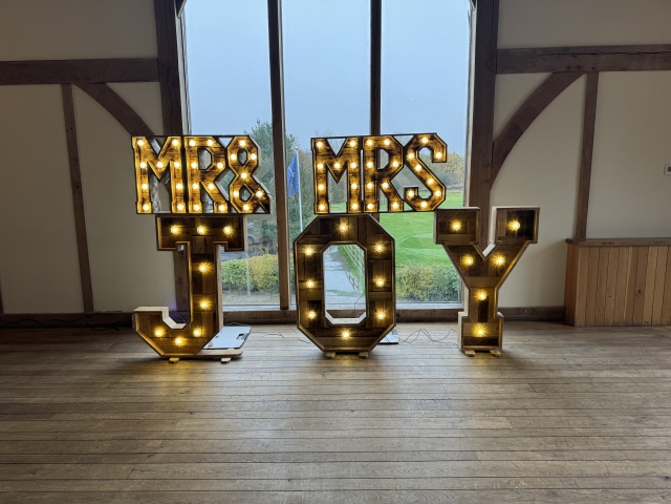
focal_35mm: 24
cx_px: 336
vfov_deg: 56.8
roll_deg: +0.5
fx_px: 465
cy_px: 252
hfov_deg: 71.6
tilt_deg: -10.4
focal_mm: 6.86
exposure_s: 1/100
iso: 125
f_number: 1.78
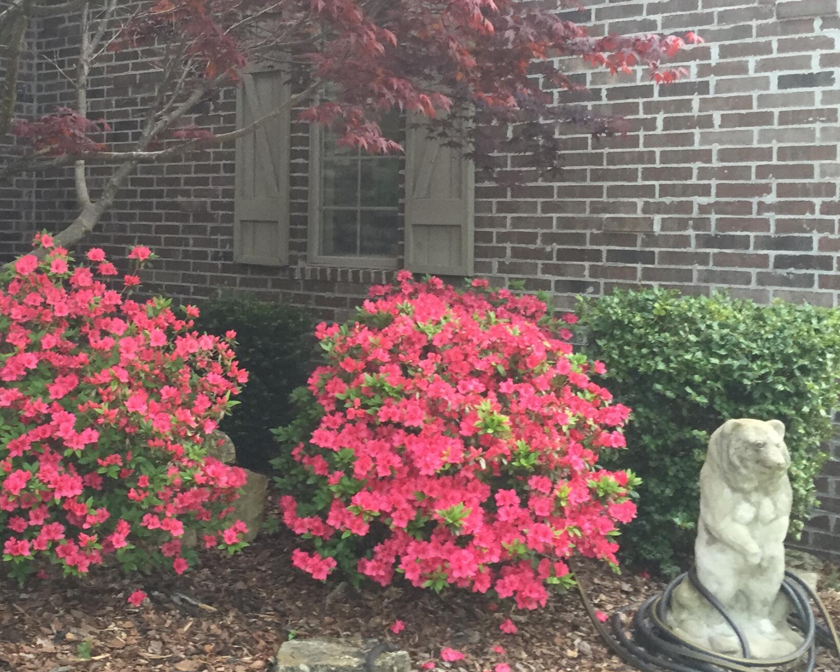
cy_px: 214
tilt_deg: +1.1
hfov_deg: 35.2
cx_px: 203
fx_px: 1293
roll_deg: -2.0
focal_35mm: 52
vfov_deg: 28.9
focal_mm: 4.15
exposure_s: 1/30
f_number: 2.2
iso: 100
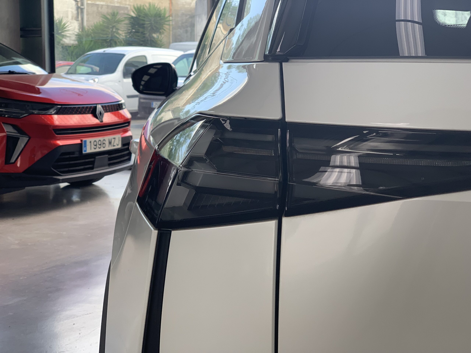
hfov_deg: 36.8
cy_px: 176
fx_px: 708
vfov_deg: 28.0
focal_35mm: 52
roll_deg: -1.3
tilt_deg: -9.9
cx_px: 236
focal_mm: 6
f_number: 2.4
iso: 50
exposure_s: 1/122
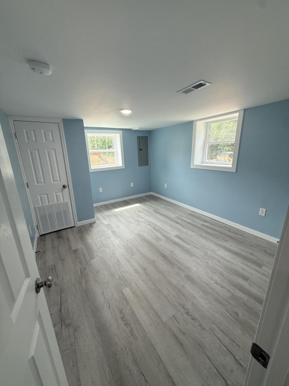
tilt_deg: -15.1
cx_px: 144
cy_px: 193
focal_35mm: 14
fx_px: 156
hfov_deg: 85.7
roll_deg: +1.7
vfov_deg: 102.1
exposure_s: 1/120
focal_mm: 2.22
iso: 125
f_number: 2.2
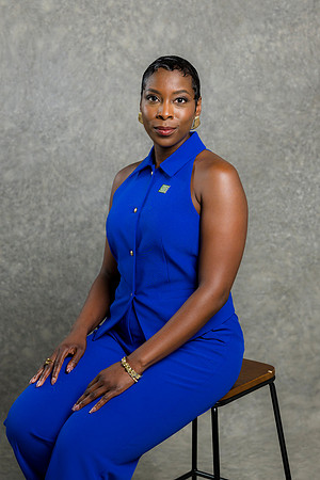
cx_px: 160
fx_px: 1133
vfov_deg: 23.9
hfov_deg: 16.1
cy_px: 240
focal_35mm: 85
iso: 125
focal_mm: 85
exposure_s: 1/200
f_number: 5
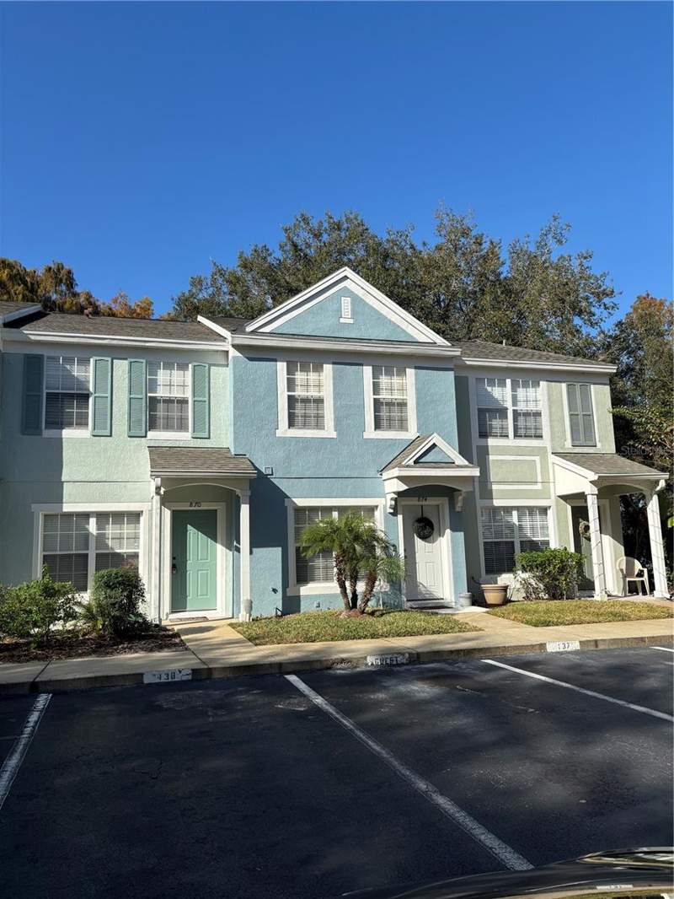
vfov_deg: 67.3
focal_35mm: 26
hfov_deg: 53.1
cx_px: 337
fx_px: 675
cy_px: 450
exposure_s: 1/3650
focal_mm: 5.96
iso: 50
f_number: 1.6
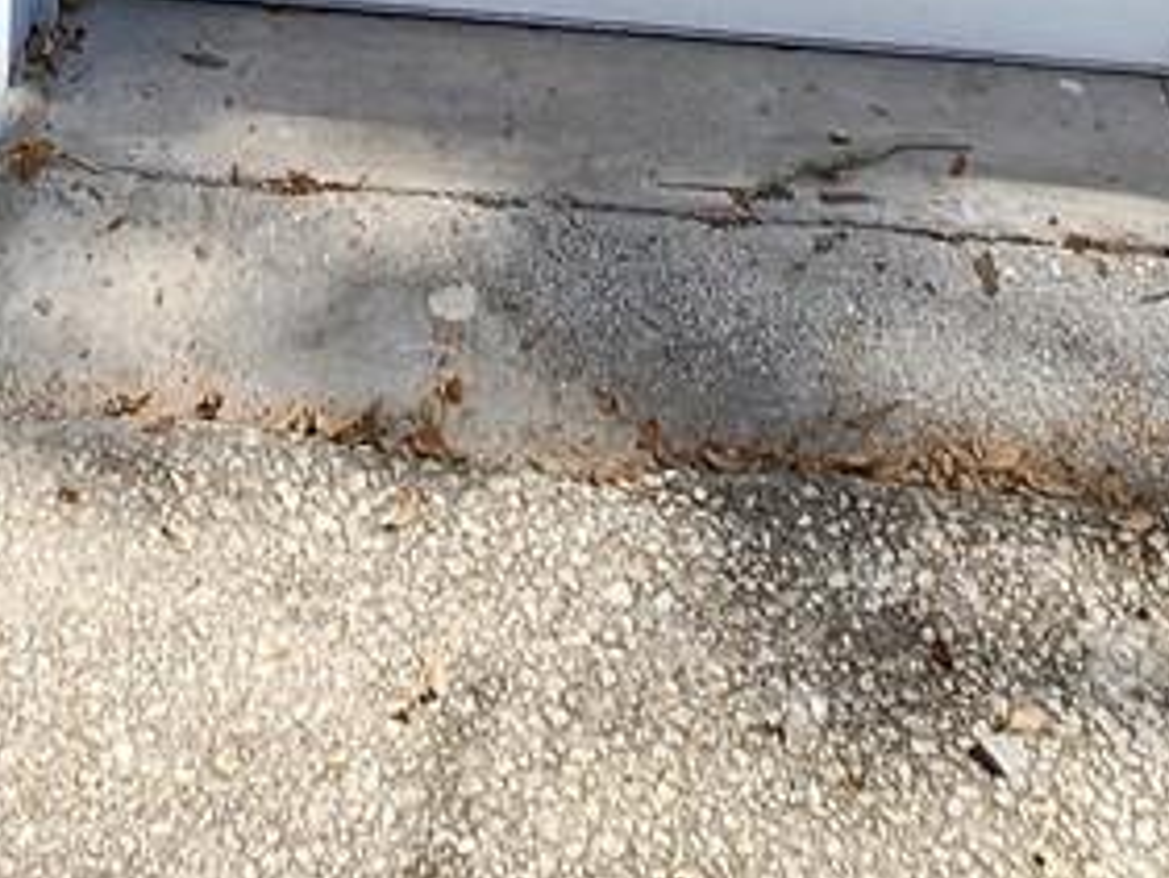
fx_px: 2500
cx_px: 462
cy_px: -1610
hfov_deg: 26.3
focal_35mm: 74
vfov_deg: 12.1
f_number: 2.2
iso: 50
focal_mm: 2.2
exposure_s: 1/1120
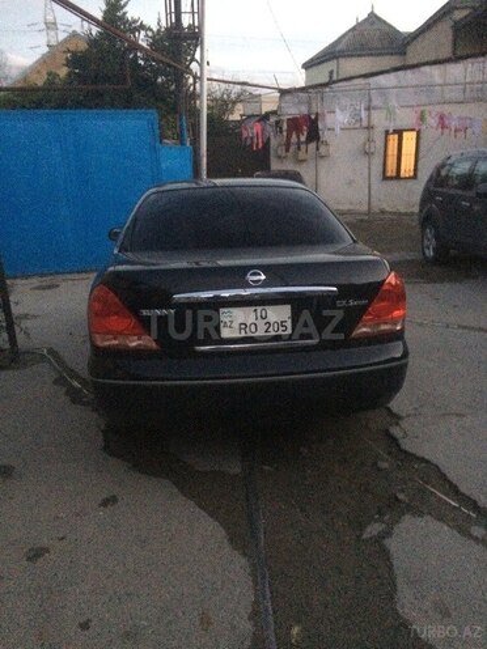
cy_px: 324
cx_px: 244
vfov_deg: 61.7
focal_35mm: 29
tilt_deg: -19.3
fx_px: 544
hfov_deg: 48.2
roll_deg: -1.7
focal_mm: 4.15
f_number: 2.2
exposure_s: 1/17
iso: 1000
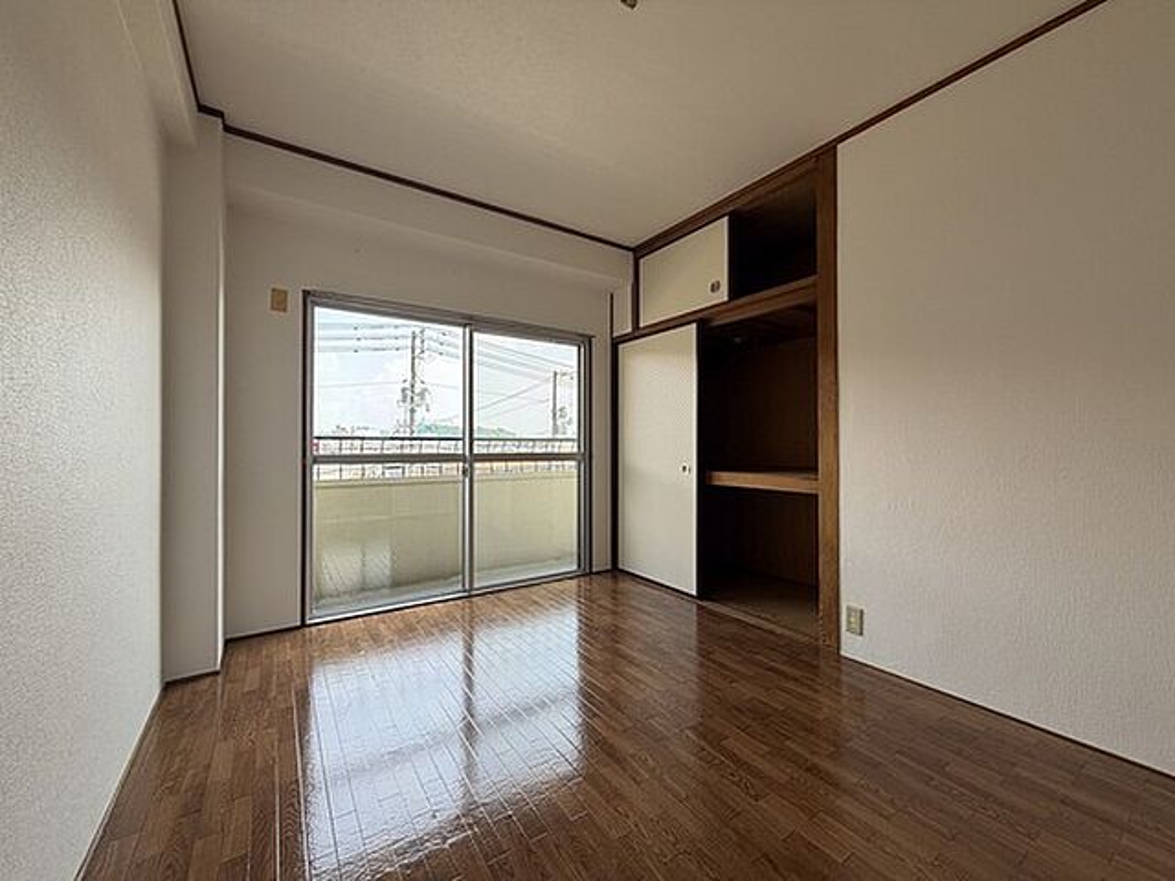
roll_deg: -0.2
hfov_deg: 102.1
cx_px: 588
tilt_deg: +0.5
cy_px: 440
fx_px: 475
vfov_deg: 85.7
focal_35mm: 14
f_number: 2.2
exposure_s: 1/121
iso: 50
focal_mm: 2.22
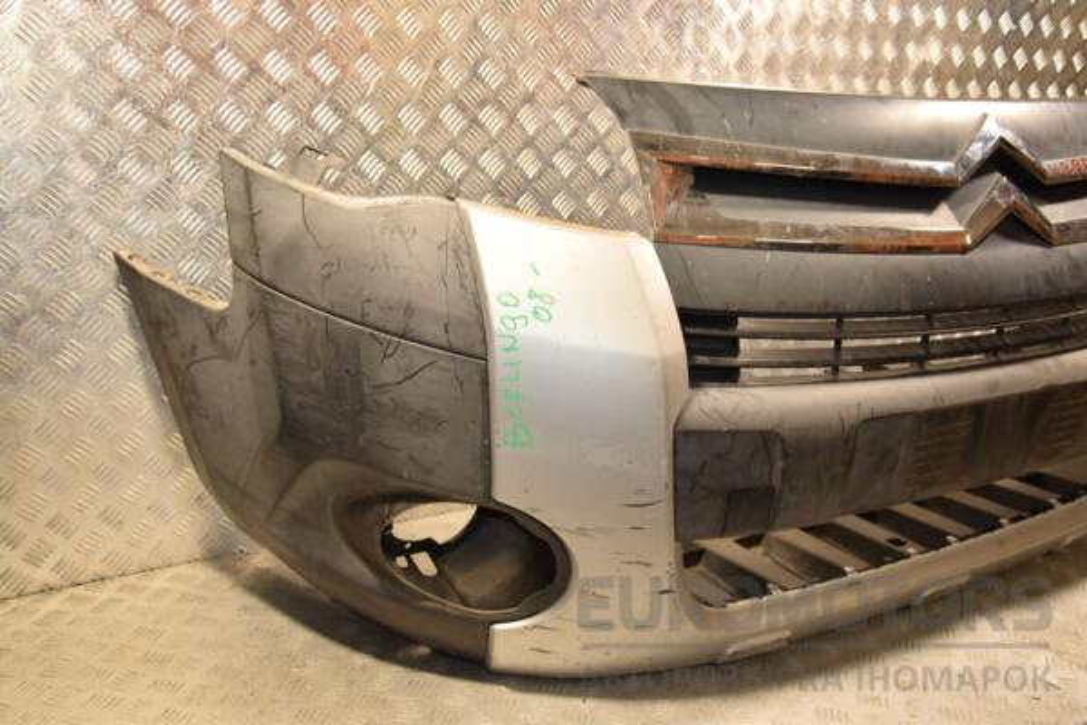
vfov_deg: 40.0
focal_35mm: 33
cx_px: 544
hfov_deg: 57.2
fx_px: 996
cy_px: 362
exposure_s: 1/160
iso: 800
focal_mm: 22
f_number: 5
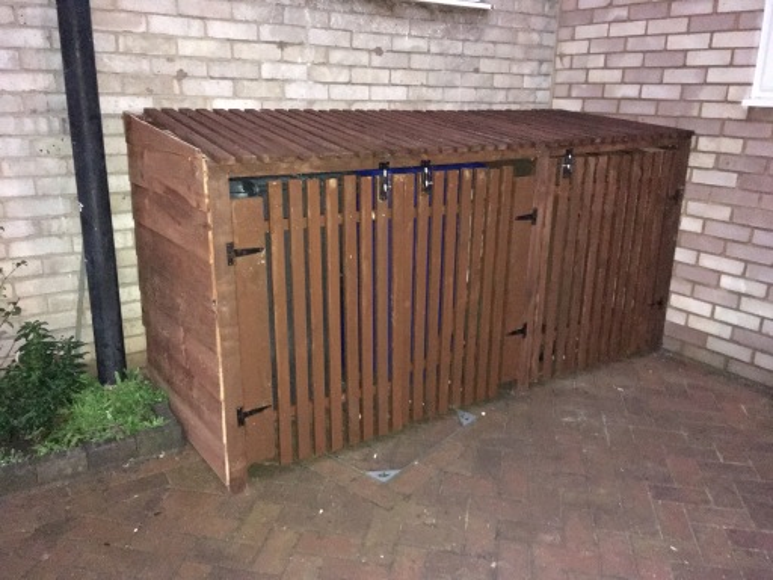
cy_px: 290
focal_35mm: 29
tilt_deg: -17.1
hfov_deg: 61.7
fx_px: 648
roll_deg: -2.3
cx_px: 386
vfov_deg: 48.2
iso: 1000
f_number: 2.2
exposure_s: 1/17
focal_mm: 4.15
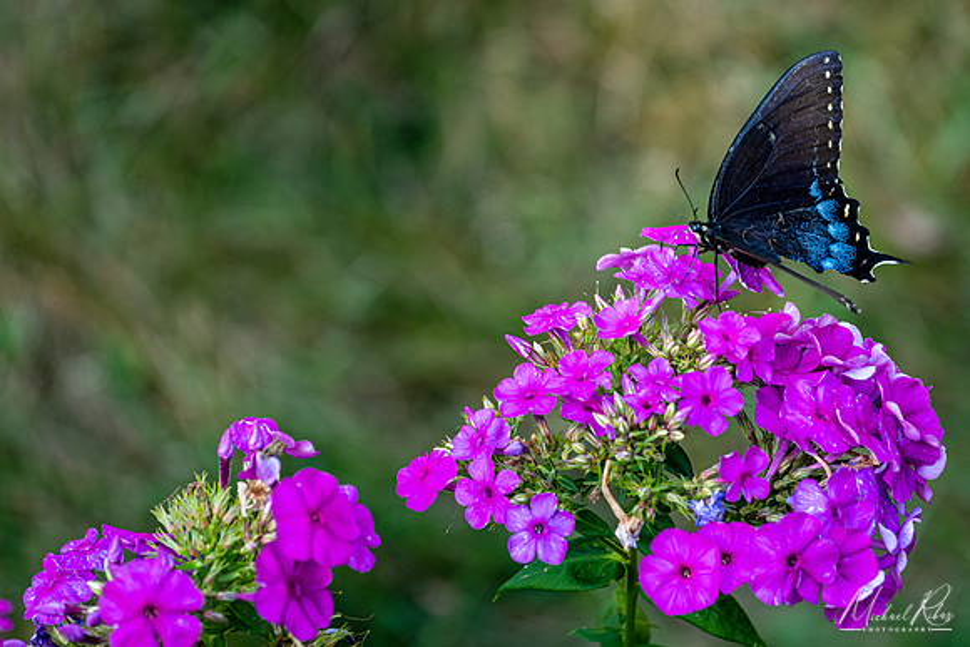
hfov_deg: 8.4
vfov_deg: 5.6
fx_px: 6568
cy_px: 292
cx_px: 588
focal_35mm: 244
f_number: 5.6
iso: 400
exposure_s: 1/125
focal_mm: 200
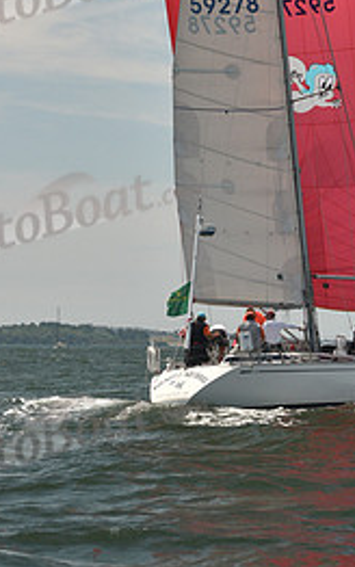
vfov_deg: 13.1
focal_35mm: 158
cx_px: 321
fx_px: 2443
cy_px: 76
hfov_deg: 8.3
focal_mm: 70
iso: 320
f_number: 5.6
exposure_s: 1/1250
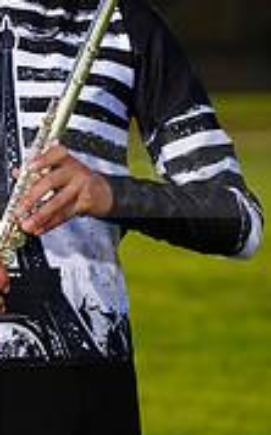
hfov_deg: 2.6
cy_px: 159
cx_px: -12
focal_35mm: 499
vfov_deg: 4.2
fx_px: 5906
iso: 125
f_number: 7.1
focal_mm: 194
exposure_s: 1/500
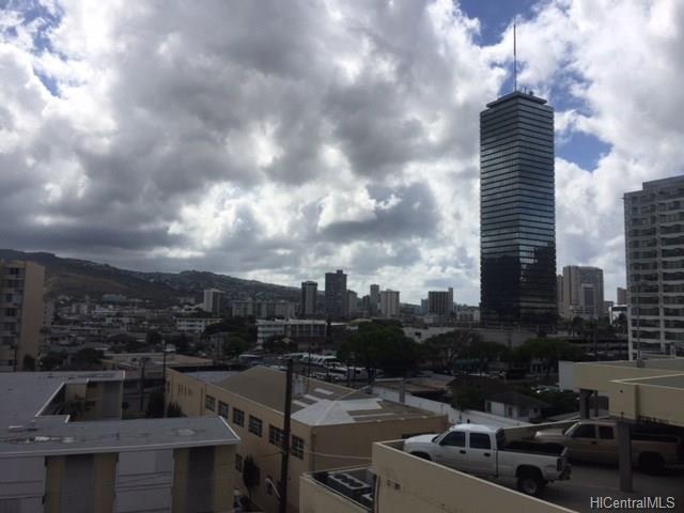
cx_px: 342
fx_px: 573
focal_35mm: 29
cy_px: 256
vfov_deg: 48.2
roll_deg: -3.2
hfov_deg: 61.7
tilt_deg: +5.9
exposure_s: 1/4950
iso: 32
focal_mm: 4.15
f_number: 2.2
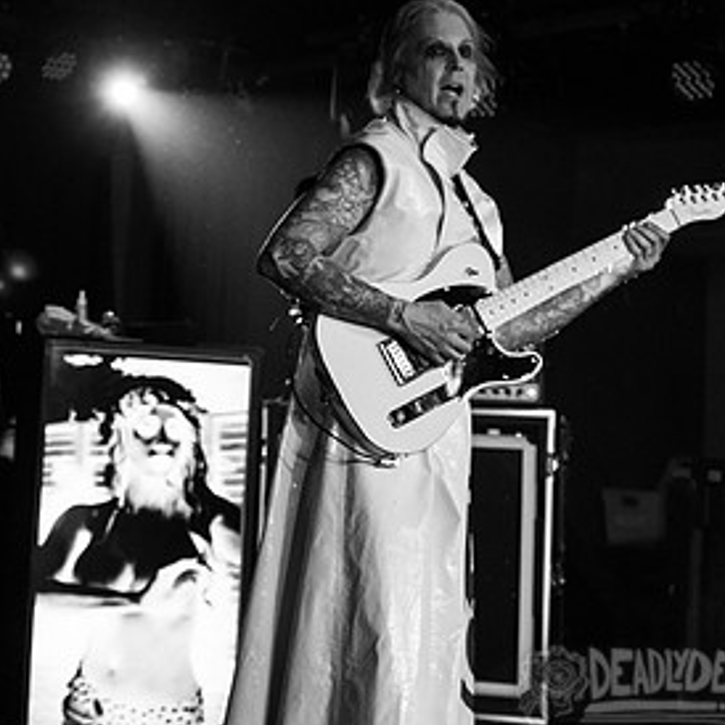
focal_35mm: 88
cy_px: 185
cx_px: 64
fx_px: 2085
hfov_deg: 19.3
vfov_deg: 19.6
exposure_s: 1/160
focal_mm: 45
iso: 2000
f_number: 3.5
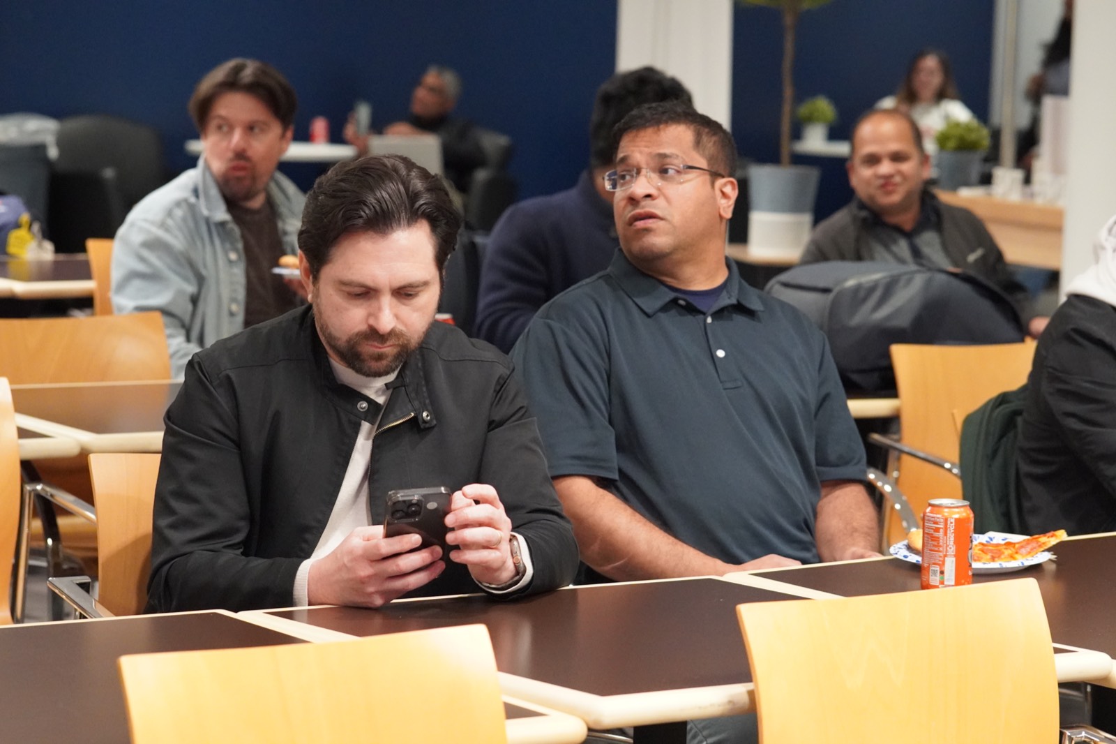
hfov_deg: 18.2
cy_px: 372
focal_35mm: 112
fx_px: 3487
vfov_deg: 12.2
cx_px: 558
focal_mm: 75
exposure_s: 1/160
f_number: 4
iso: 6400
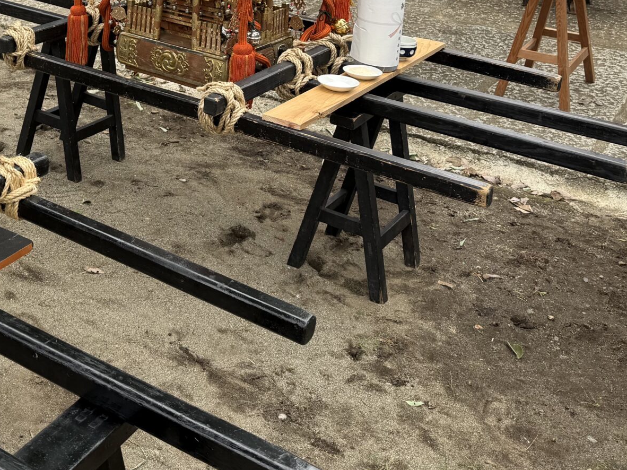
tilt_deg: -15.6
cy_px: -15
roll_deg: -1.8
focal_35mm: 52
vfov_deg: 26.3
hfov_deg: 34.6
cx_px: 53
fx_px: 942
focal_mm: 6.76
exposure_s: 1/297
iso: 80
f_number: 1.78
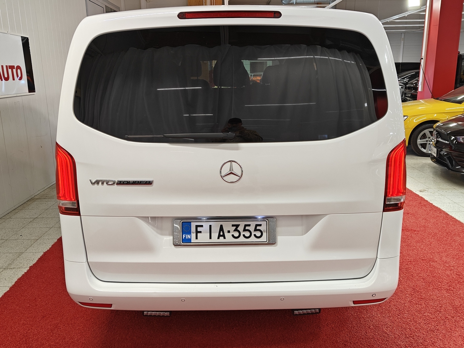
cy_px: 174
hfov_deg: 60.0
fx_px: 402
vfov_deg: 46.8
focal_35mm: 30
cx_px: 232
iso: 100
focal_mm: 5.59
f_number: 1.8
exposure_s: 1/100
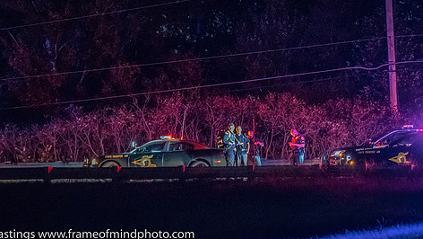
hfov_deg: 13.5
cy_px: 138
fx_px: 1784
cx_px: 201
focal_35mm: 159
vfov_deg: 7.6
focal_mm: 82
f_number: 4.2
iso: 16000
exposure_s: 1/40
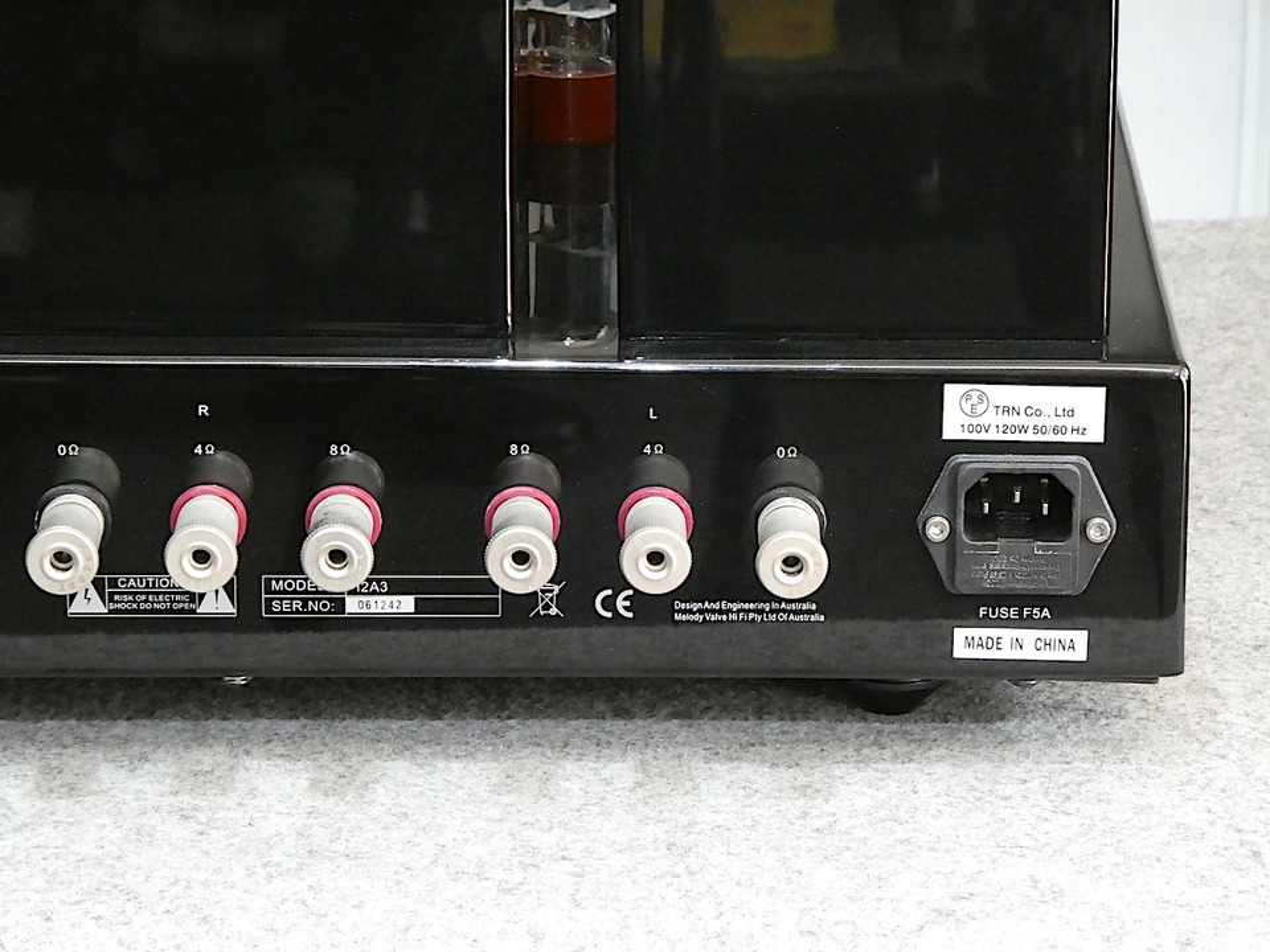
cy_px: 476
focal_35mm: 160
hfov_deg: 12.3
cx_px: 635
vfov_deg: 9.3
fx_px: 5870
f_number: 6.3
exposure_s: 1/30
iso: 1600
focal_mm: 28.7
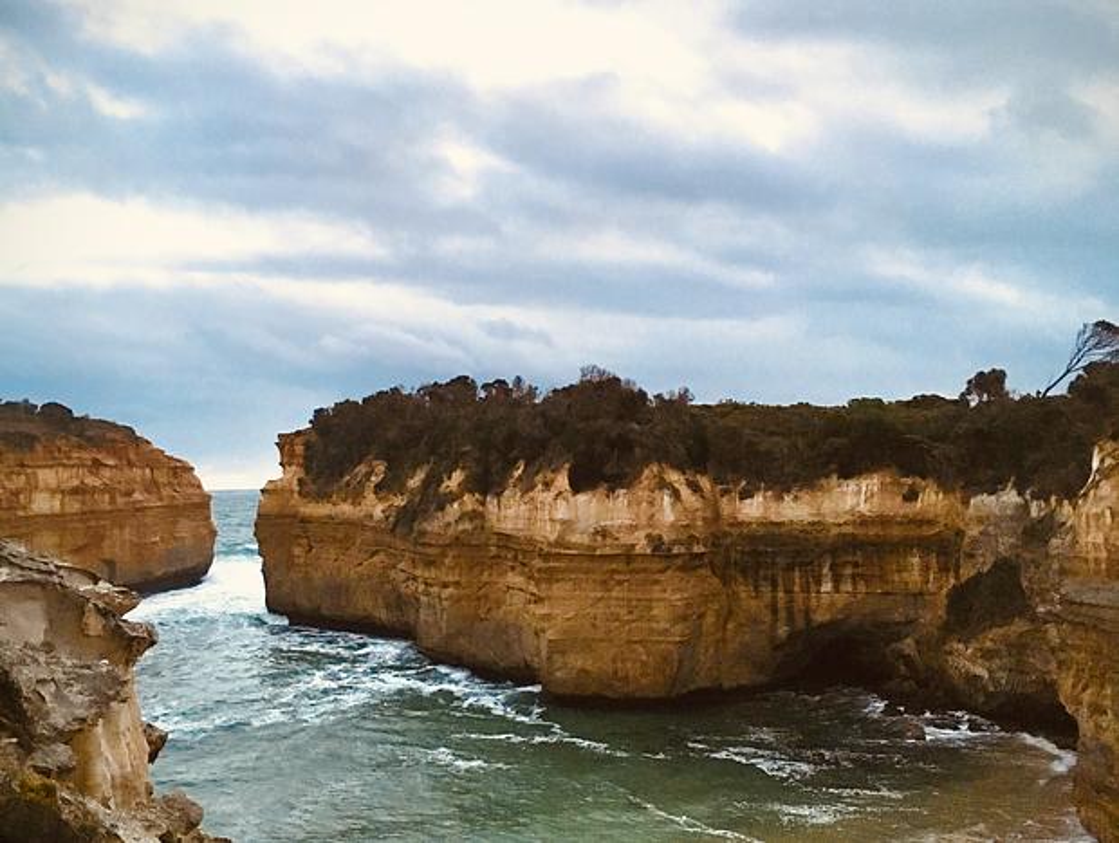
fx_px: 939
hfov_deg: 61.6
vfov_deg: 48.3
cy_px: 422
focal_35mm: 29
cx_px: 560
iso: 200
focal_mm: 4.15
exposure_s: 1/17
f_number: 2.2
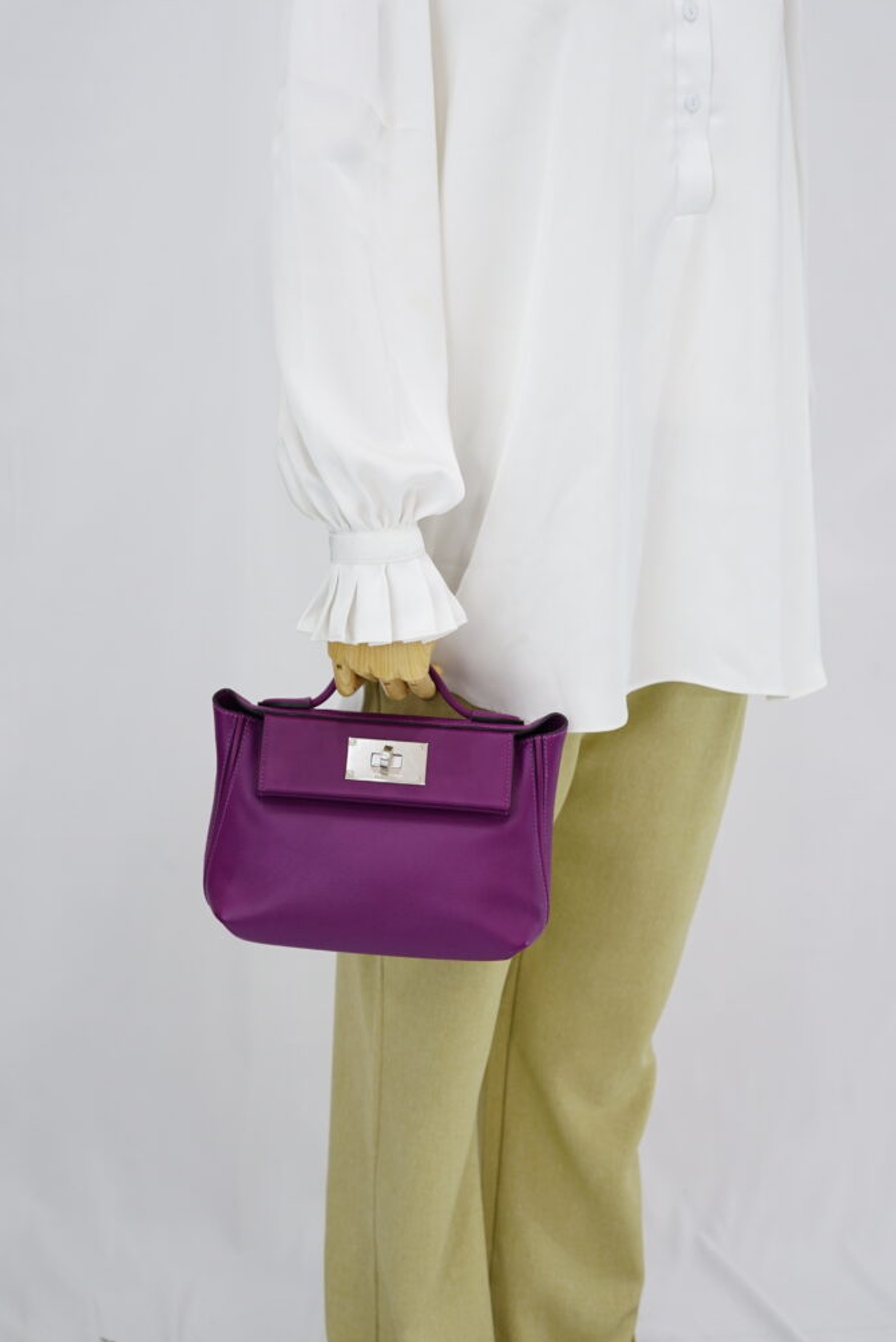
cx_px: 454
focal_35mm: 51
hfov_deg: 26.5
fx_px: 1903
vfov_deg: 38.9
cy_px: 662
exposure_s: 1/13
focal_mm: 50
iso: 640
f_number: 6.3
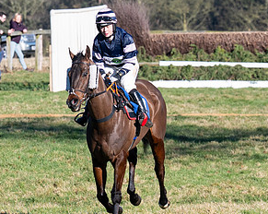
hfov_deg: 2.9
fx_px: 5299
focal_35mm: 669
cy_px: 199
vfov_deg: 2.3
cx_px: 16
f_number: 5
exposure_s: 1/1600
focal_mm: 135
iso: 200
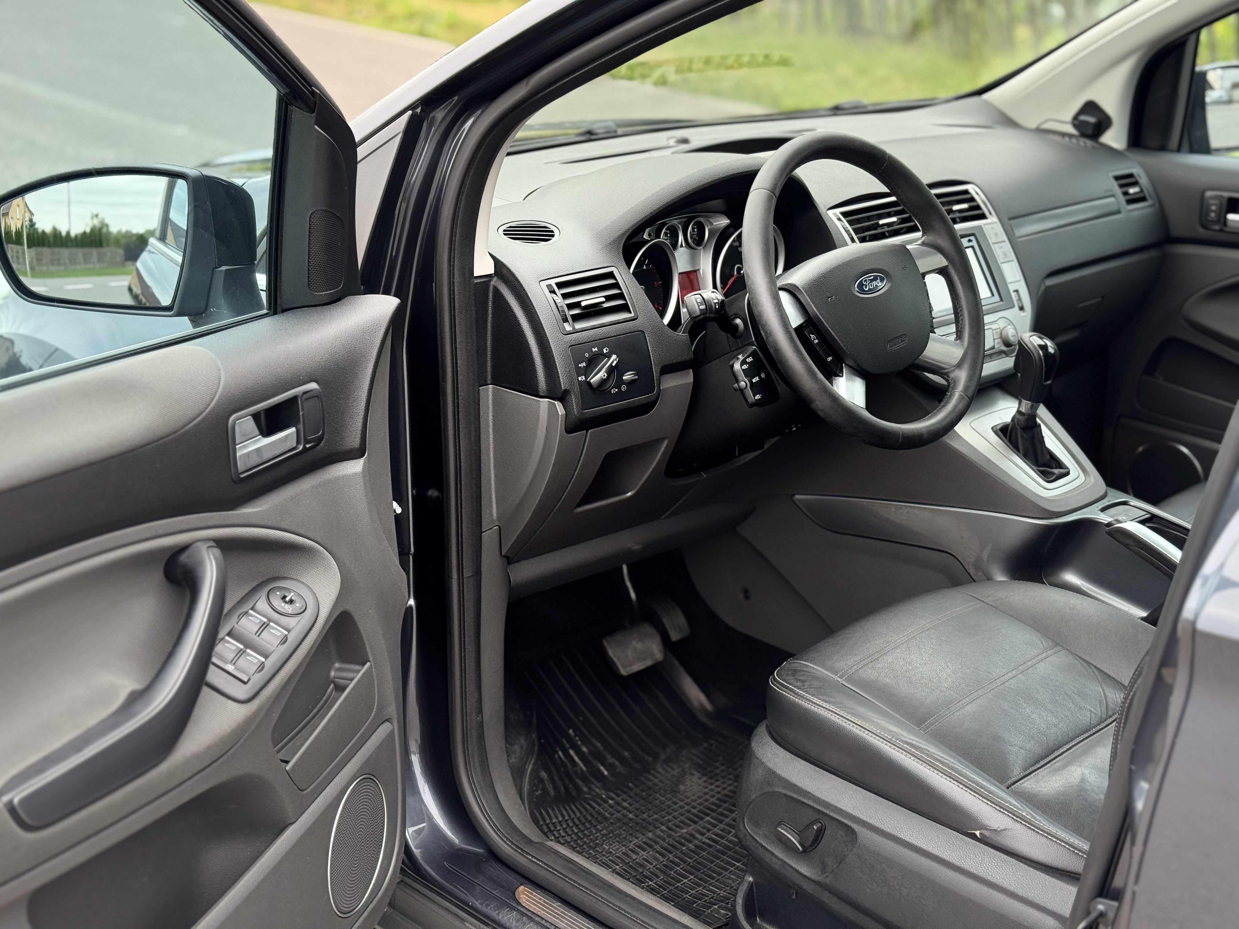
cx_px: 620
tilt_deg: -18.5
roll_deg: -0.8
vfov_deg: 30.3
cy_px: 464
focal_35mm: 48
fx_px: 1718
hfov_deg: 39.7
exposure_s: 1/164
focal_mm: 6.76
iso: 80
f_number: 1.78
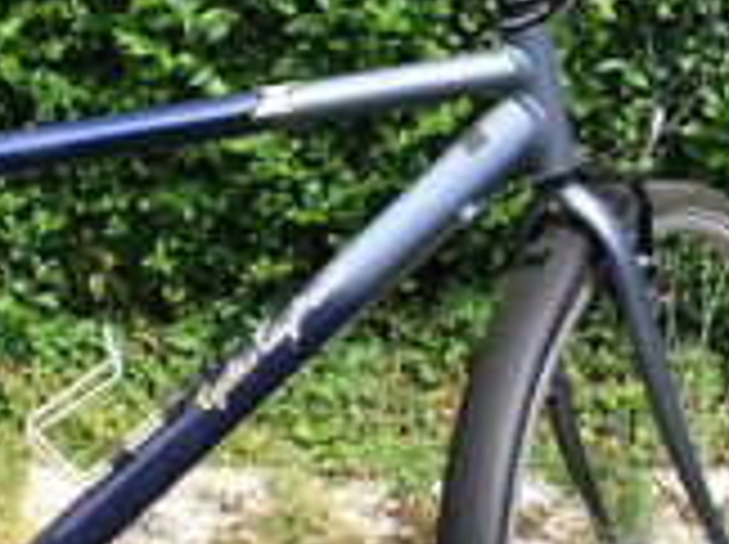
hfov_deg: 21.8
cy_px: 319
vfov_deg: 17.1
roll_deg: -1.0
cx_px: -32
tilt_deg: -23.8
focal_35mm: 86
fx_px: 1808
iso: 32
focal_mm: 4.15
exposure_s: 1/855
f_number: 2.2
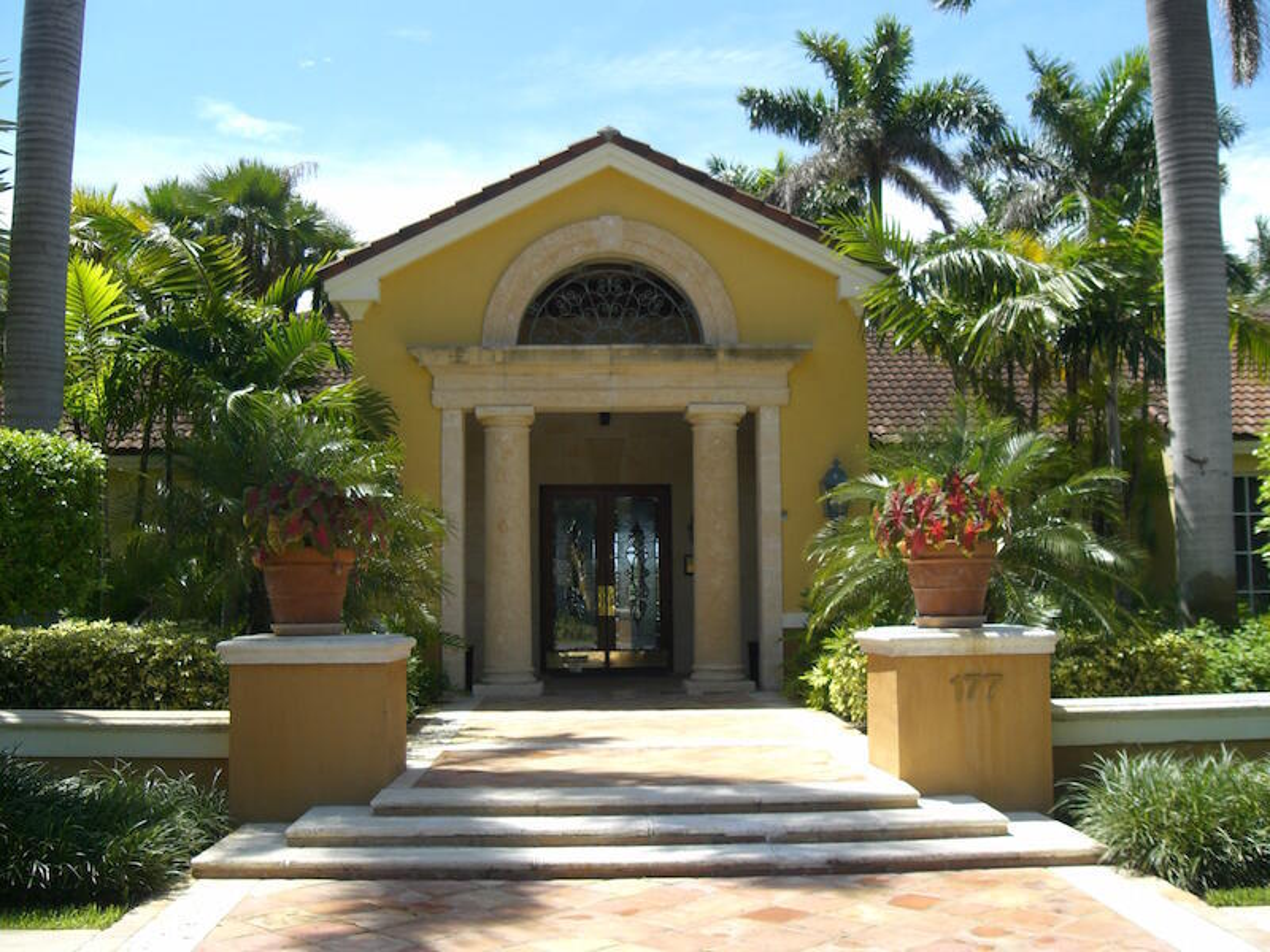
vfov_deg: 37.7
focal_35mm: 38
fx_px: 1394
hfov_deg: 49.0
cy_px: 476
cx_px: 635
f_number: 3.1
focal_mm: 6.3
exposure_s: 1/800
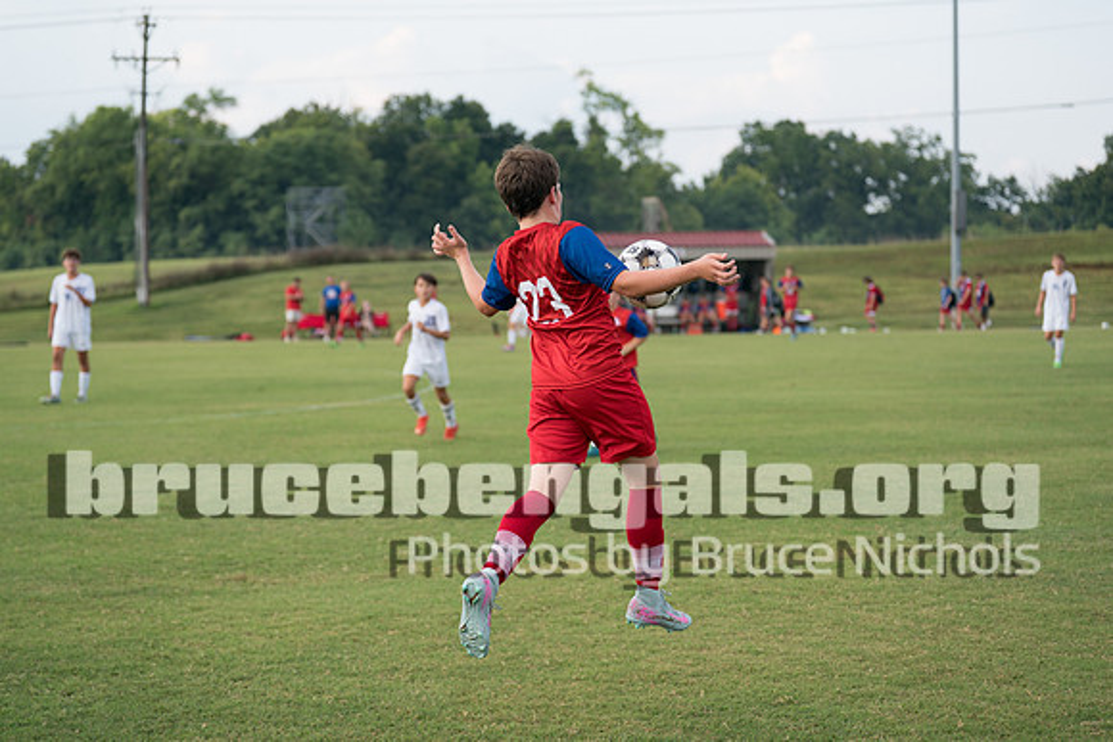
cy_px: 371
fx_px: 2165
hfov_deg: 28.8
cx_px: 556
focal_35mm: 70
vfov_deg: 19.5
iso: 250
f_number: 2.8
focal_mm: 70
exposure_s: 1/1250
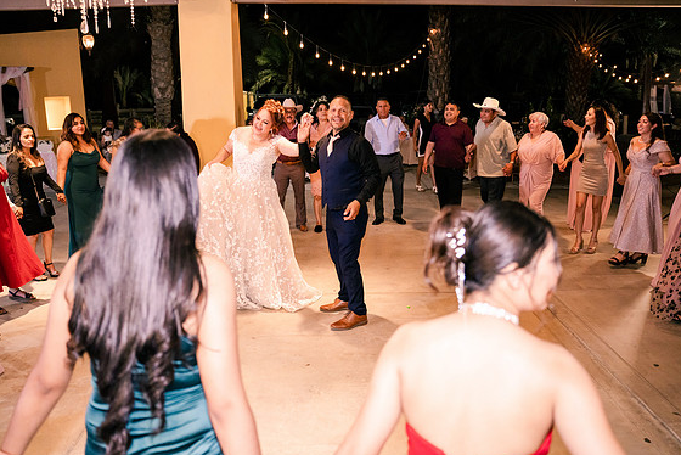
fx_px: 549
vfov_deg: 45.0
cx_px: 340
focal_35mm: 29
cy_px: 229
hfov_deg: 63.6
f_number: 2.8
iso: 3200
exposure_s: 1/200
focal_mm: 28
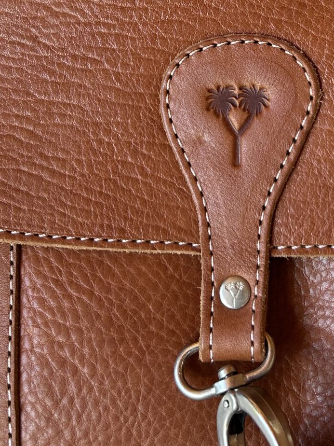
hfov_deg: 20.2
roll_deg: -1.6
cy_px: -37
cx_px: 261
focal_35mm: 72
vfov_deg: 25.2
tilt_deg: -24.3
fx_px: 926
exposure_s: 1/141
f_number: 1.5
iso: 32
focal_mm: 5.7
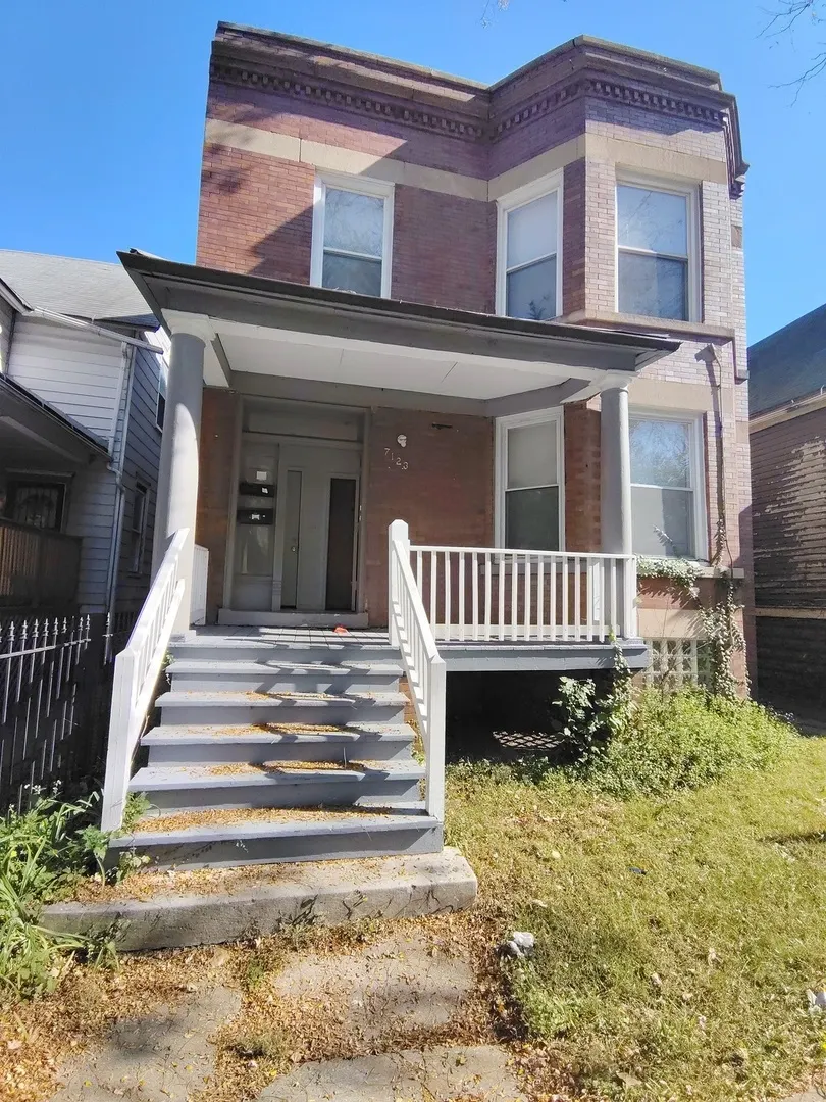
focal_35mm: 16
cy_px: 551
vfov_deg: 94.5
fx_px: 509
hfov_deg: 78.1
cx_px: 413
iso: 100
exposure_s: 1/1360
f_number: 2.2
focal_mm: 2.13
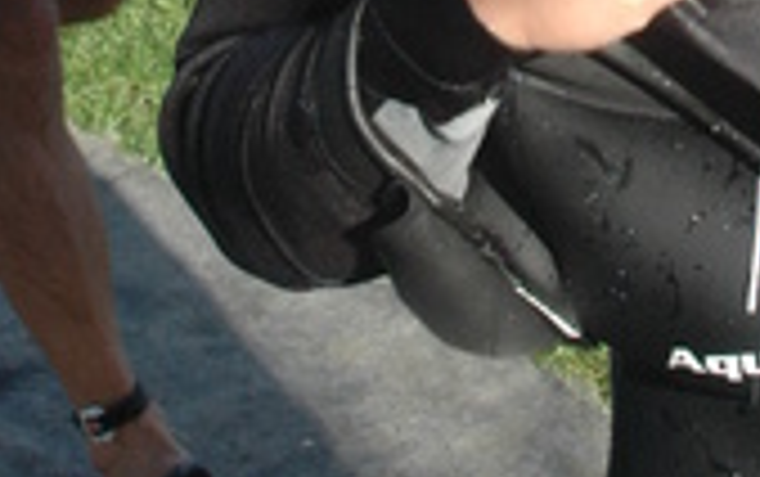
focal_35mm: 177
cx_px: 609
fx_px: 3670
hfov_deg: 11.8
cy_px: -621
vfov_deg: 7.0
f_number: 8
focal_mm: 28
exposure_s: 1/250
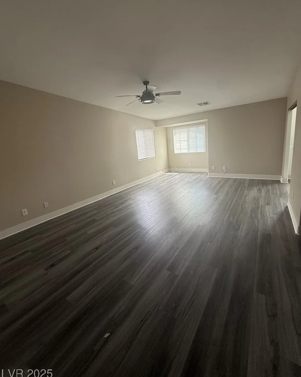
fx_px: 167
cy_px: 179
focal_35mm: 15
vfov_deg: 96.7
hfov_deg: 84.0
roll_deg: +6.8
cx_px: 153
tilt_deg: -12.2
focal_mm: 2.22
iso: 80
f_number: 2.2
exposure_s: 1/99
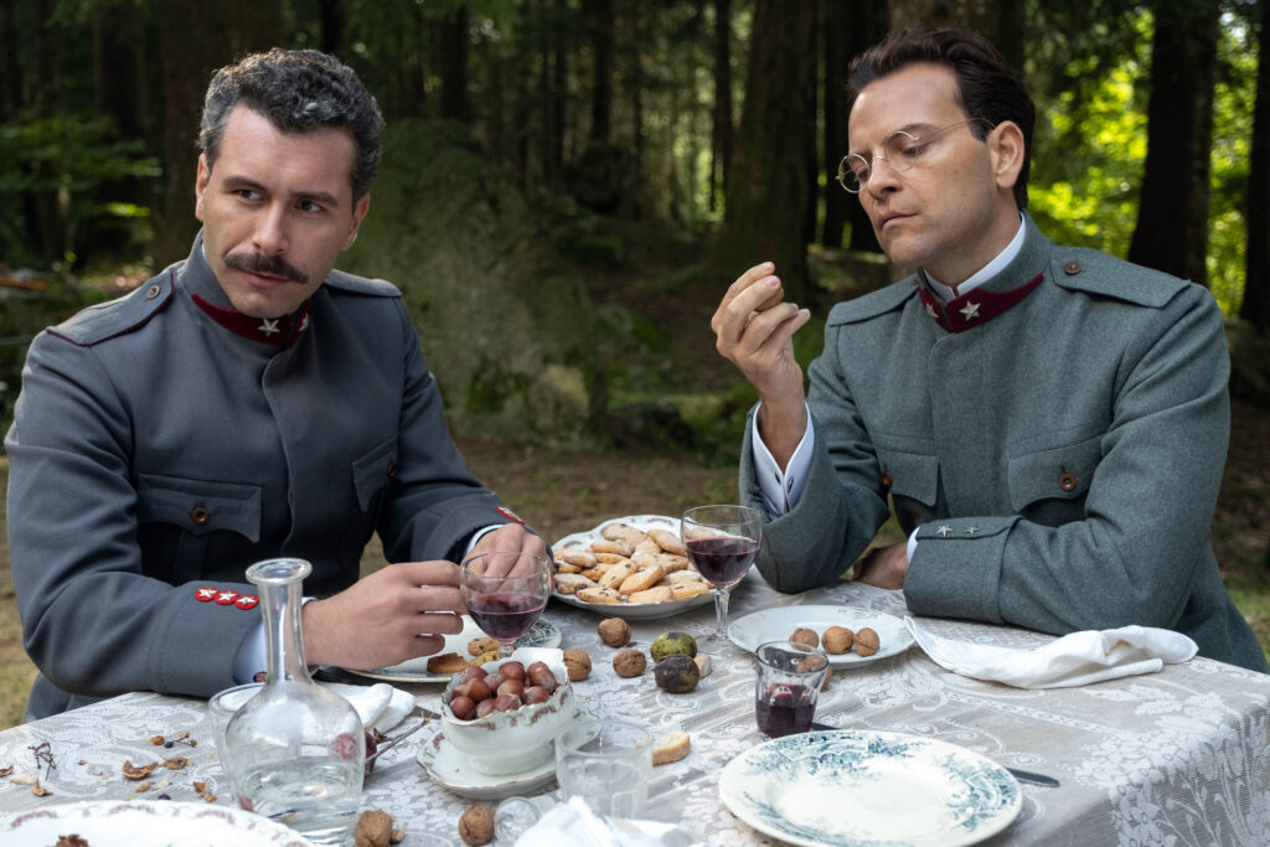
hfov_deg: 48.5
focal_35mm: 40
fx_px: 1411
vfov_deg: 33.4
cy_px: 424
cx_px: 635
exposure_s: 1/500
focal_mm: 26.6
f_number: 2.8
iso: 800
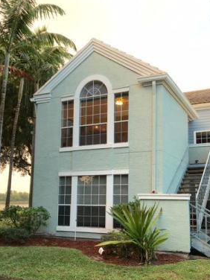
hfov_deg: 38.6
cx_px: 121
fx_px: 299
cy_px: 164
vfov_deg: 49.9
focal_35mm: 37
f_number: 2.2
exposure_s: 1/40
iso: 25
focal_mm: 4.15
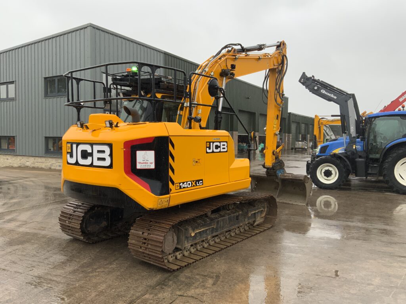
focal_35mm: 29
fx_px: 340
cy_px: 152
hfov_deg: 61.7
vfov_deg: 48.2
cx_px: 203
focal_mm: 3
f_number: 1.8
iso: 16
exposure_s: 1/183
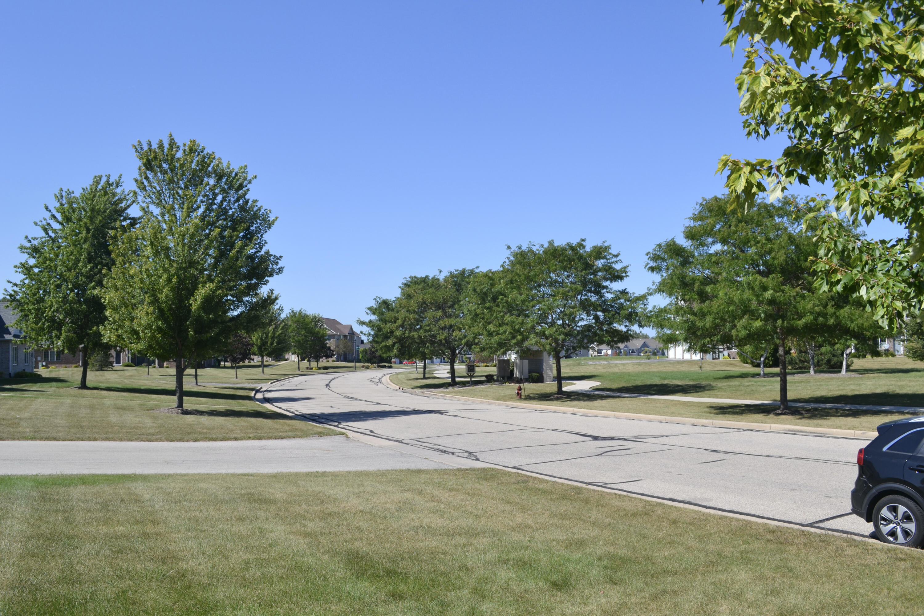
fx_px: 847
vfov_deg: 40.0
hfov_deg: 57.2
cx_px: 462
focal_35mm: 33
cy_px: 308
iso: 100
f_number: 8
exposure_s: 1/250
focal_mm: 22
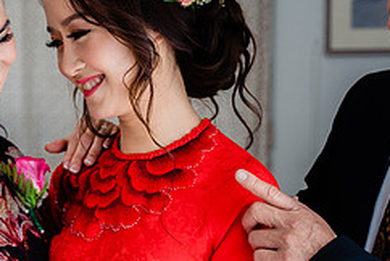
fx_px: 1009
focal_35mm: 93
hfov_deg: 21.8
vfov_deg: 14.7
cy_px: 195
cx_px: 129
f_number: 3.2
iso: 250
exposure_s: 1/320
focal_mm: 37
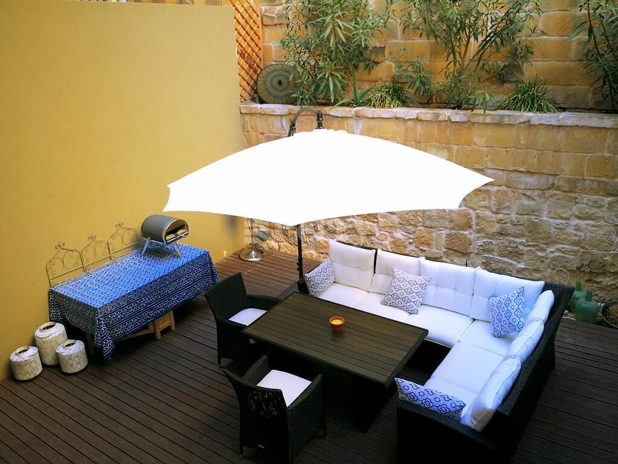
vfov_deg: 51.4
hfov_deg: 65.3
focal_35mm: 27
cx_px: 309
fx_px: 482
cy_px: 232
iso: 100
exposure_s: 1/100
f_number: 2.2
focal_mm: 3.95
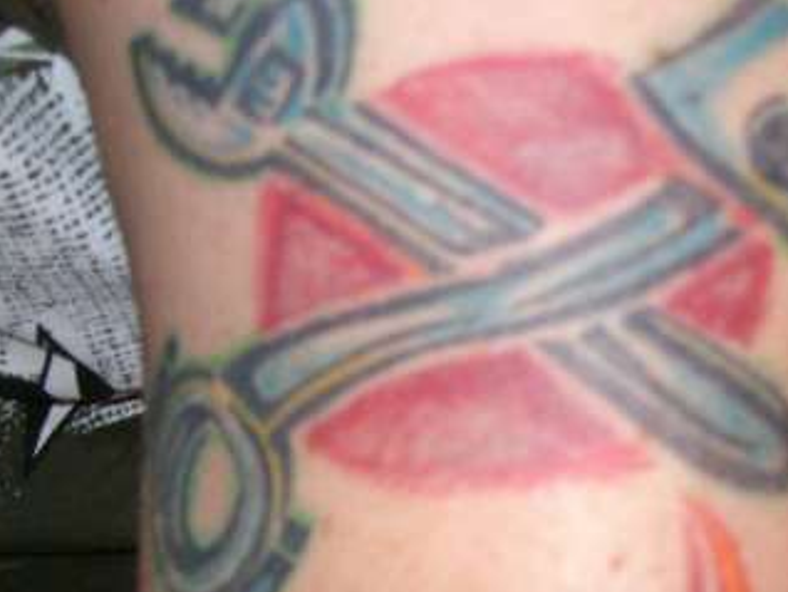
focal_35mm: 66
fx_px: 1504
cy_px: 396
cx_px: 716
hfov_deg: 28.2
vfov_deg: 22.2
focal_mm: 5.8
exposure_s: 1/40
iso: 200
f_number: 2.8
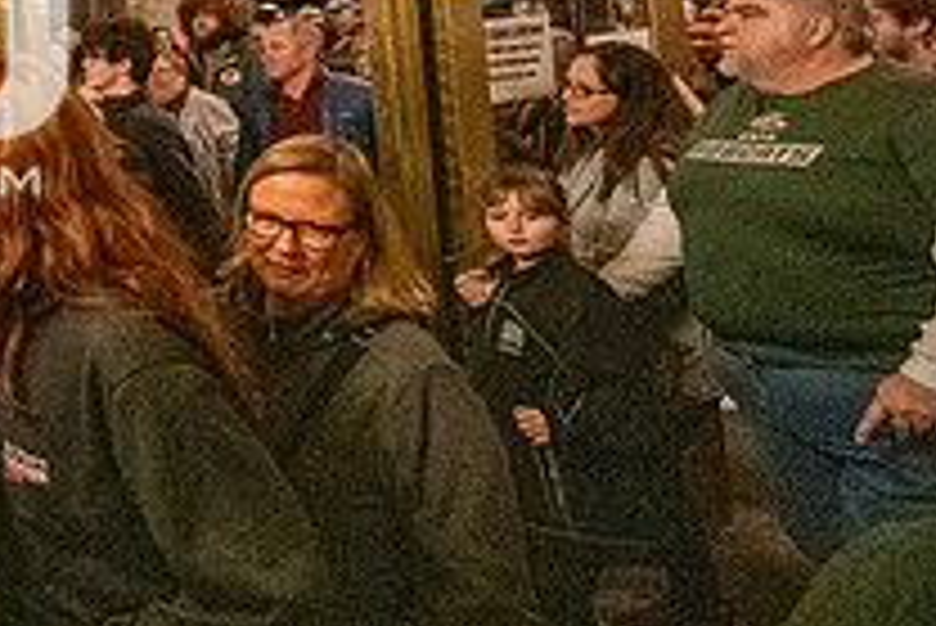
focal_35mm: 39
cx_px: -270
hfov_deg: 35.0
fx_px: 1015
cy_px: 20
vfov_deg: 32.0
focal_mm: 14
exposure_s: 1/400
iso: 16000
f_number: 4
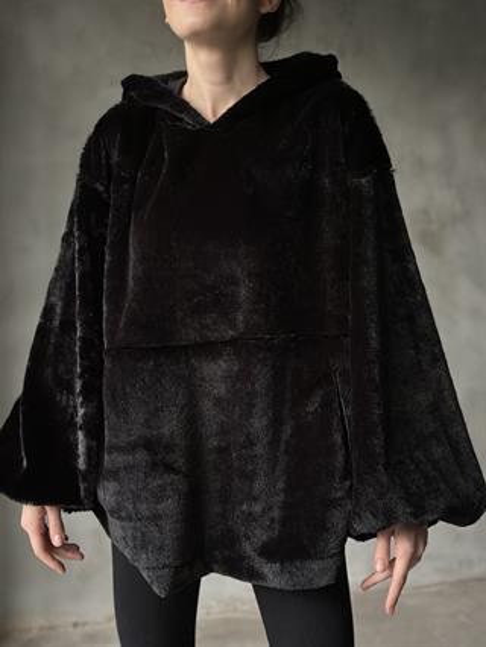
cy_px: 324
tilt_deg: -4.3
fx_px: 898
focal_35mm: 48
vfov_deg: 39.6
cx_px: 243
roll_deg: -0.3
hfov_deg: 30.3
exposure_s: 1/25
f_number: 1.78
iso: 800
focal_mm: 6.86
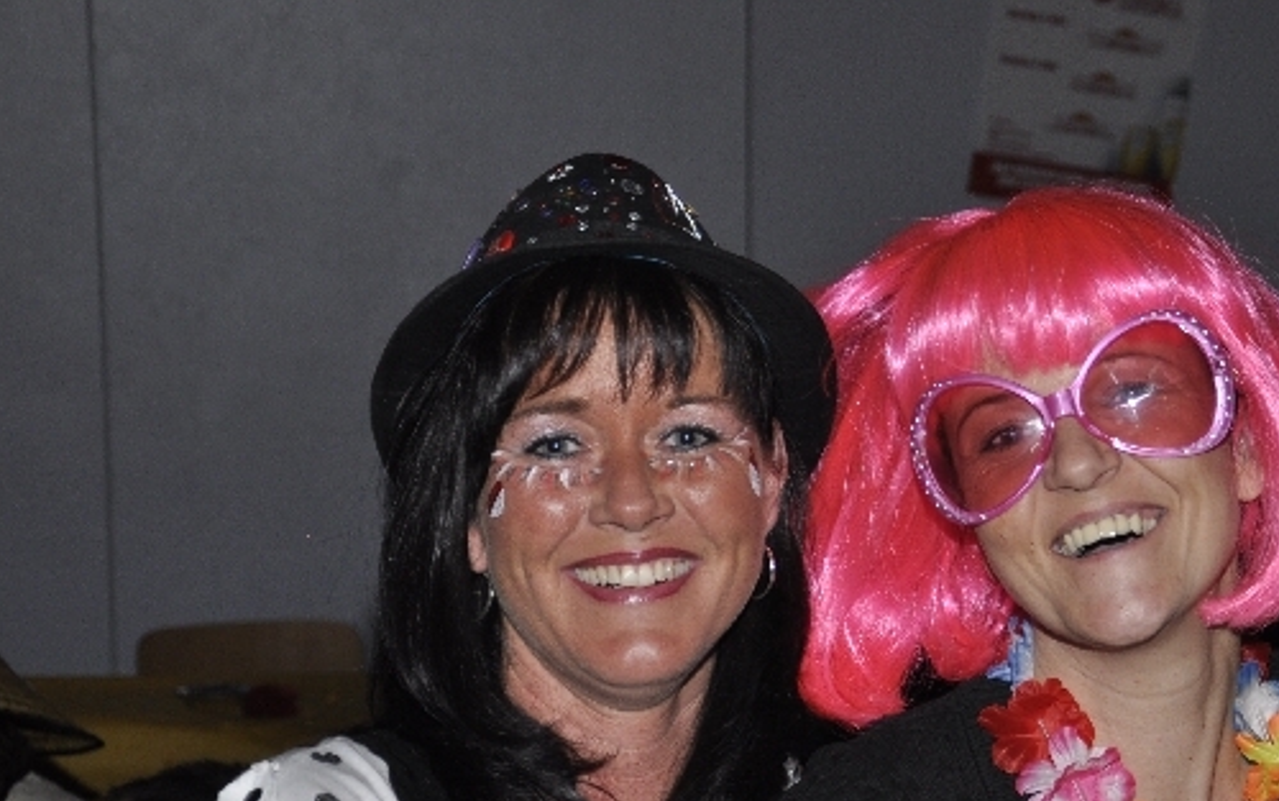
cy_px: 605
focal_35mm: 110
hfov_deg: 18.8
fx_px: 3829
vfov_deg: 11.9
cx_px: 993
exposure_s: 1/60
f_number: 4.8
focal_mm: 45
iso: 400
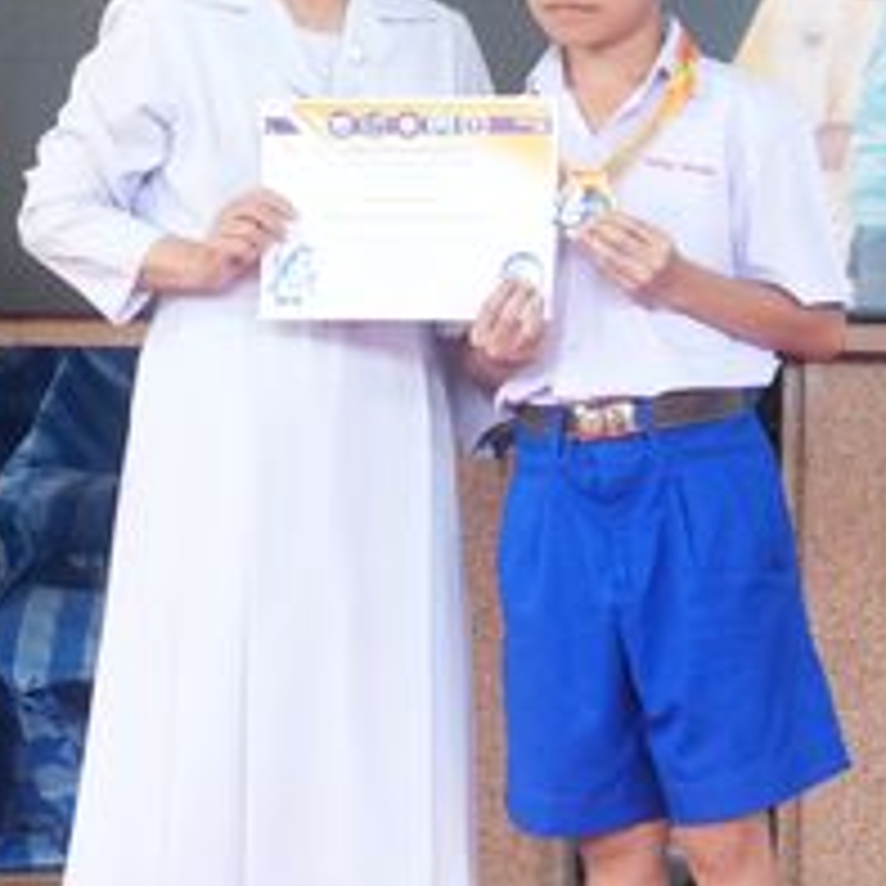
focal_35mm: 163
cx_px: 418
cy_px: 243
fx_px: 4720
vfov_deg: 10.7
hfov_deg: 10.7
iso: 1600
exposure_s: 1/100
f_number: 5.6
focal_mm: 42
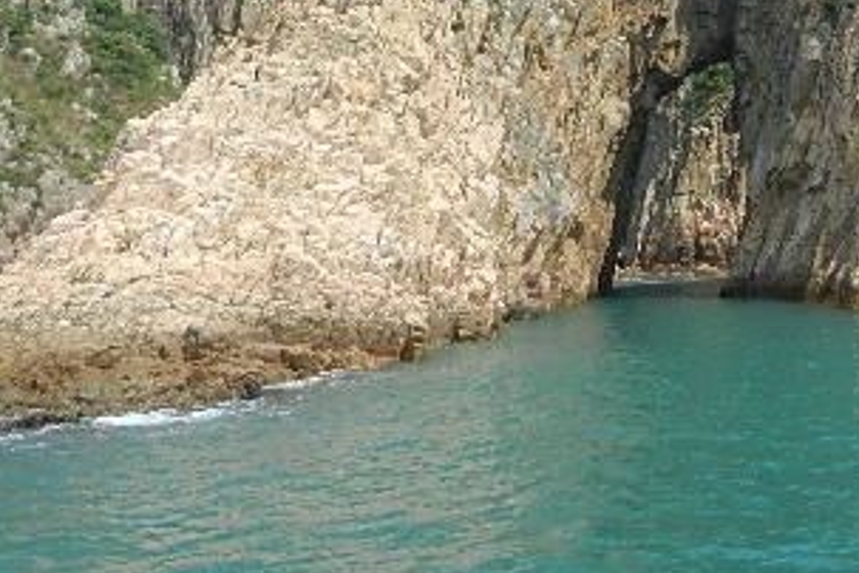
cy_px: 9
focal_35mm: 55
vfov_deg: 23.6
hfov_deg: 33.3
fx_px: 1312
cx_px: 853
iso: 160
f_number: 3.5
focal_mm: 4.5
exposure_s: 1/1250
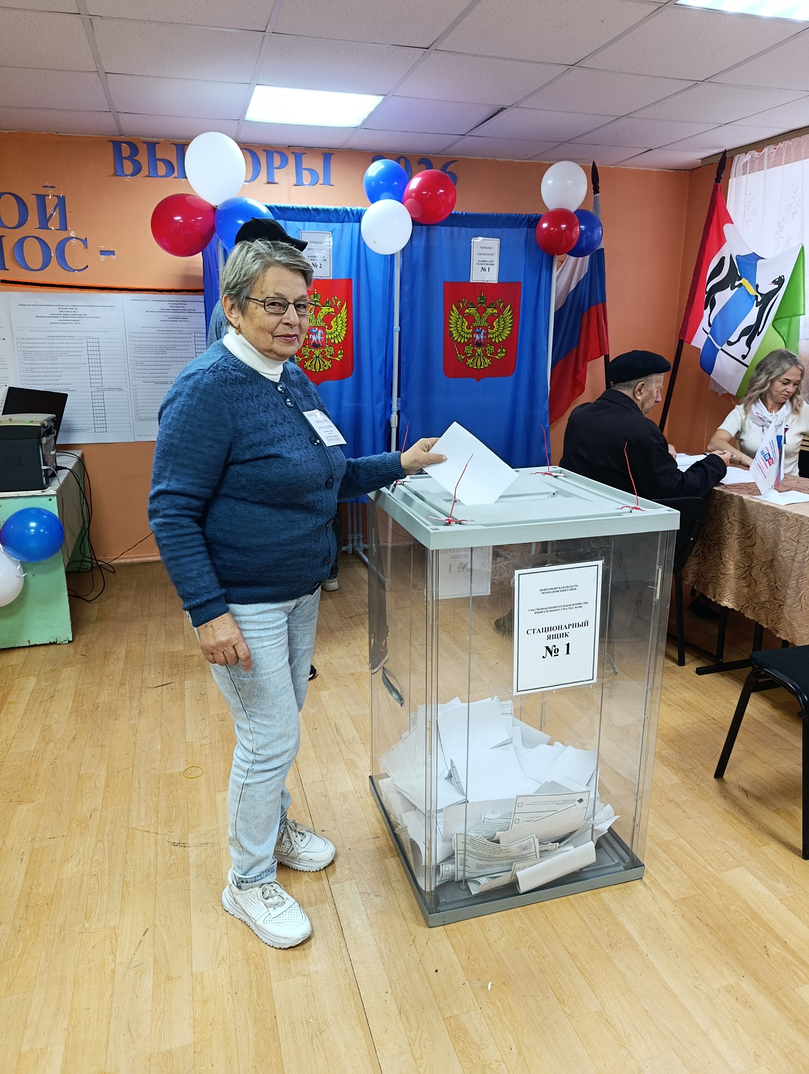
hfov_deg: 59.0
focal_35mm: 23
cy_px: 537
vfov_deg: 73.8
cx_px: 404
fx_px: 715
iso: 907
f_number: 1.65
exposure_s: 1/100
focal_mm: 6.11
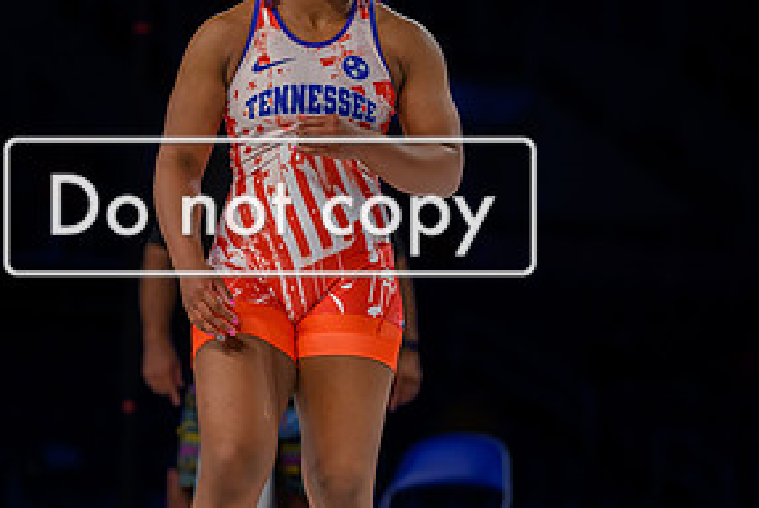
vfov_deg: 5.2
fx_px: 5614
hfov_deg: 7.7
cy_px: 208
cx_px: 270
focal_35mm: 266
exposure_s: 1/800
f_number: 2.8
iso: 2500
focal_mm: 125
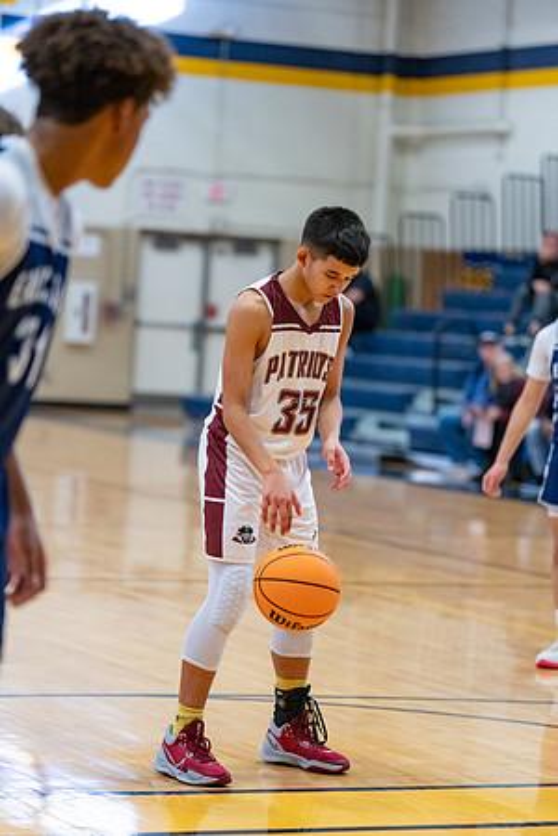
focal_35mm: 121
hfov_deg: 11.3
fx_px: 2813
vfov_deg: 16.9
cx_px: 279
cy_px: 418
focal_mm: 121
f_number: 2.8
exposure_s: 1/1000
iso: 5000
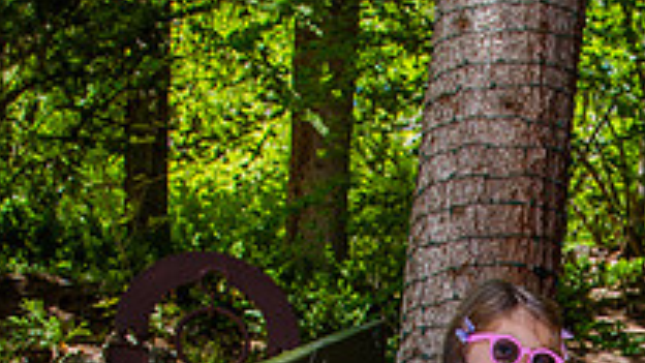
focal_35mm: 70
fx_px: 1197
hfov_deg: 27.6
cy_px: 586
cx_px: 707
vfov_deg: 15.5
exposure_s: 1/160
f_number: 7.1
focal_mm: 24
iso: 320
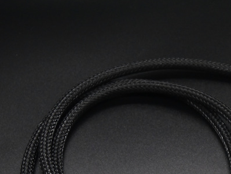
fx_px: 922
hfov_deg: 14.2
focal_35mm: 138
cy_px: 196
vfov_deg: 10.6
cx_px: 188
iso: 800
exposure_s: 1/60
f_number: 4.9
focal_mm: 29
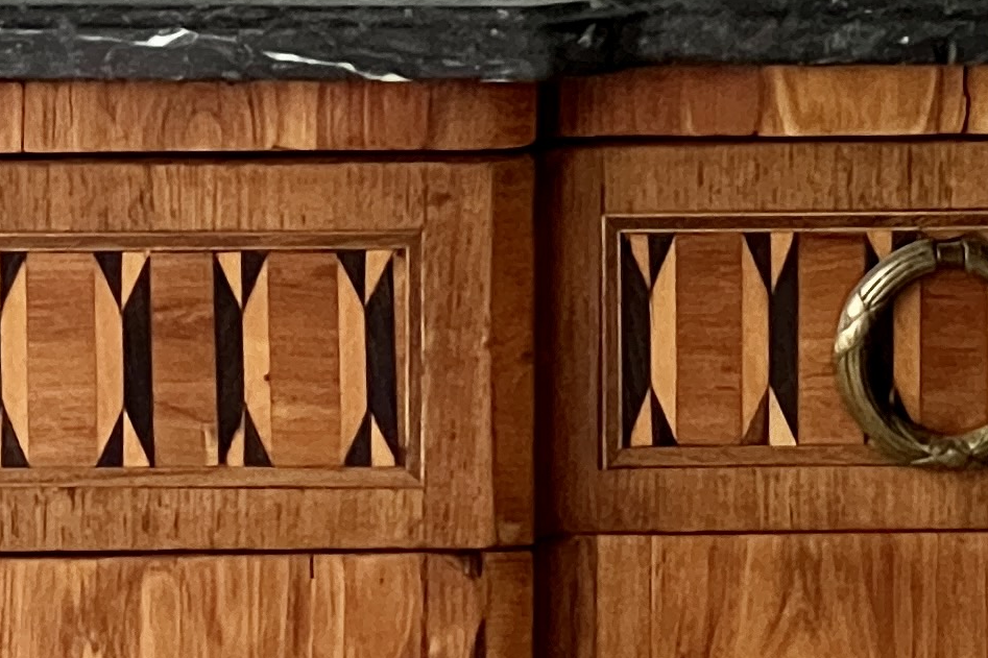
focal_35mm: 341
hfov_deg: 6.0
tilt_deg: -6.6
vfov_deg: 3.9
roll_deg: +0.6
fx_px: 9356
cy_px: -1340
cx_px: -463
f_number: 2.8
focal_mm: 9
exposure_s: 1/60
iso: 640
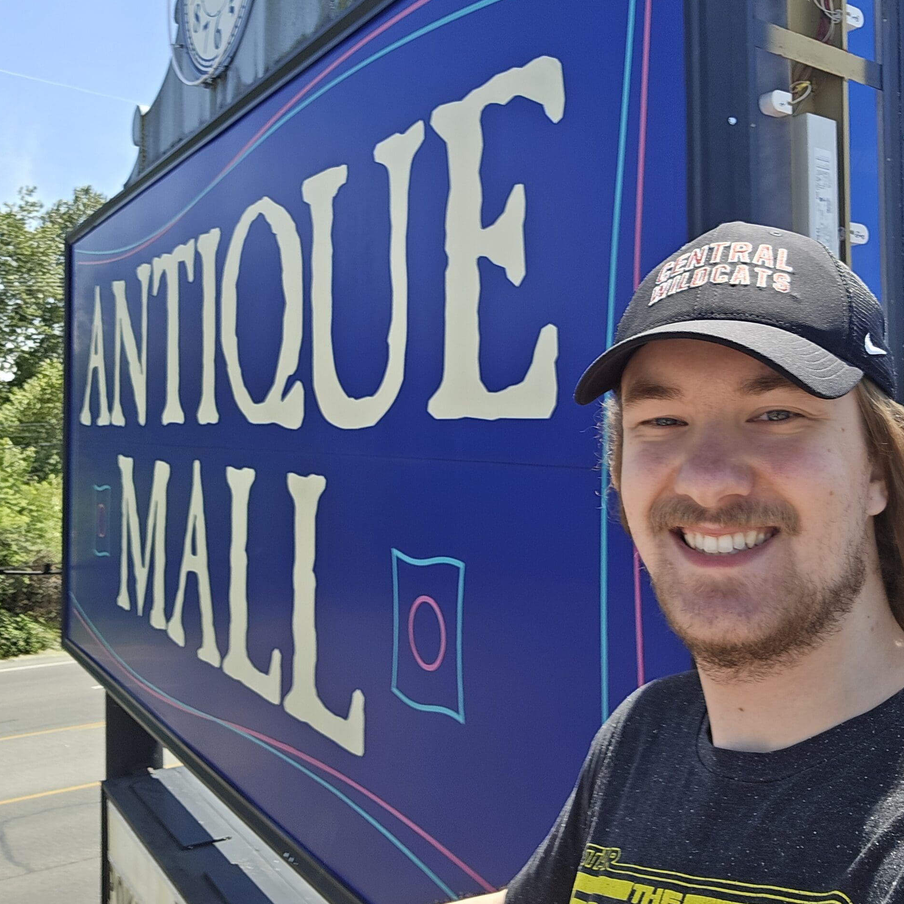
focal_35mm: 30
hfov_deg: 54.0
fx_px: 886
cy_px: 401
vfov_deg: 53.9
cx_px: 454
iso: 25
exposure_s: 1/408
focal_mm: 3.3
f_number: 2.2
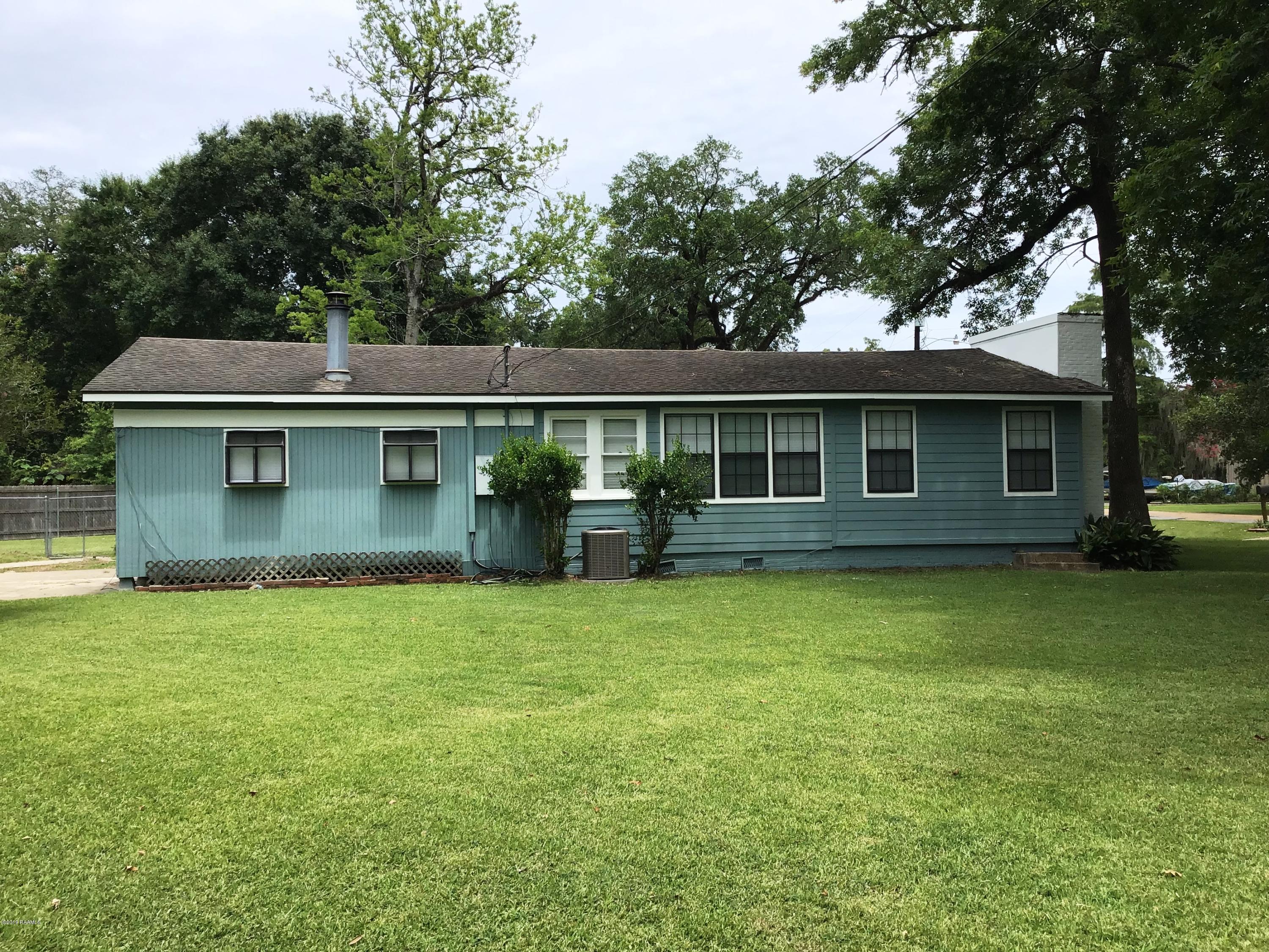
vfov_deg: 45.4
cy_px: 476
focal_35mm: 31
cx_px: 634
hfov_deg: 58.4
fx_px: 1136
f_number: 2.4
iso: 25
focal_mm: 3.3
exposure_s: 1/1164
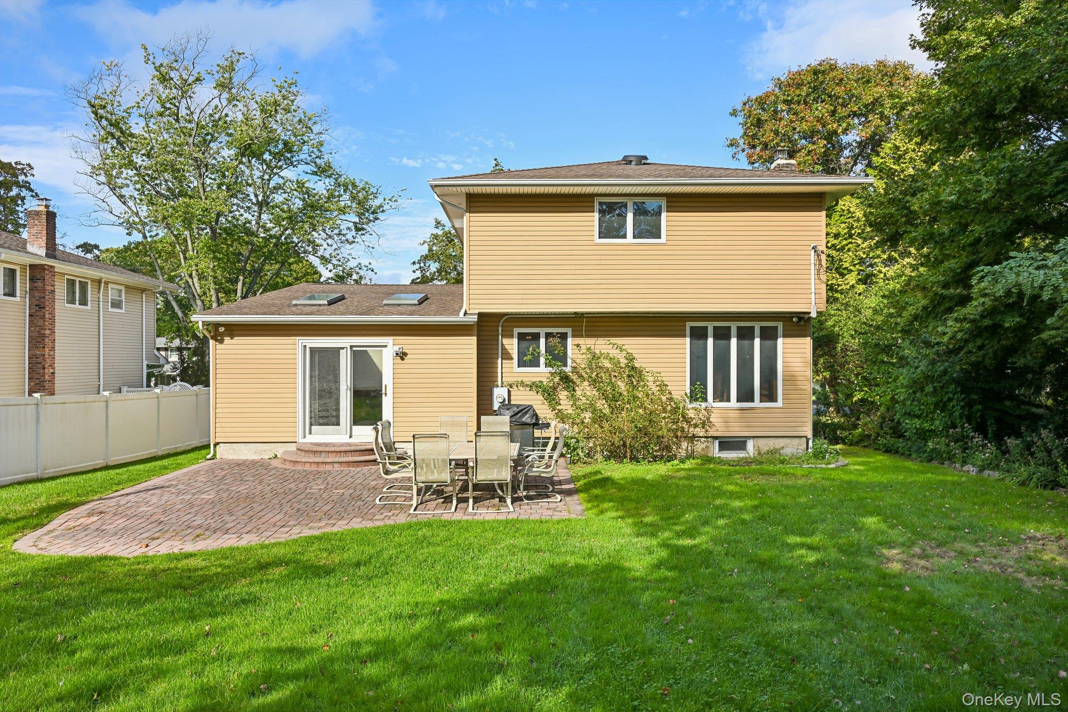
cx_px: 534
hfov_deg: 74.9
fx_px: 697
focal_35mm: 24
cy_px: 356
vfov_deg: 54.1
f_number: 9
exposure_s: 1/250
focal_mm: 23.5
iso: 200
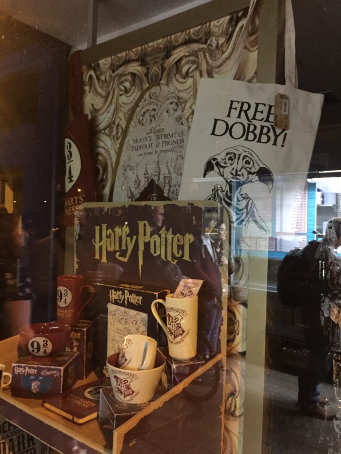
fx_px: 381
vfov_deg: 61.7
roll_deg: -1.4
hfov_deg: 48.2
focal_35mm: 29
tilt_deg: +1.1
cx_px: 170
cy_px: 227
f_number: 2.2
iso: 640
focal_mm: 4.15
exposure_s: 1/17
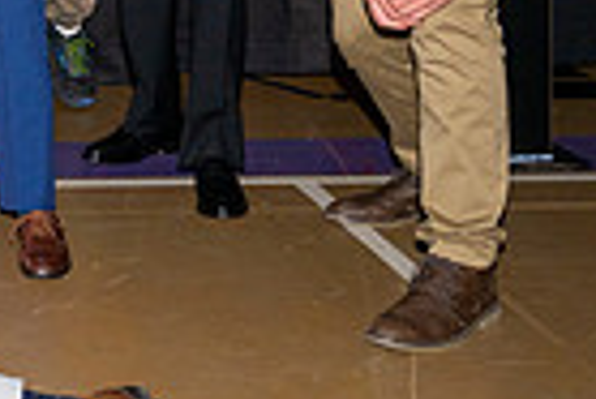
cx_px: -433
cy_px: -92
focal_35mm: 117
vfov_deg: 11.5
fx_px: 1939
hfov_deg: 15.4
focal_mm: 28
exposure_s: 1/100
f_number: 5.6
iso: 320
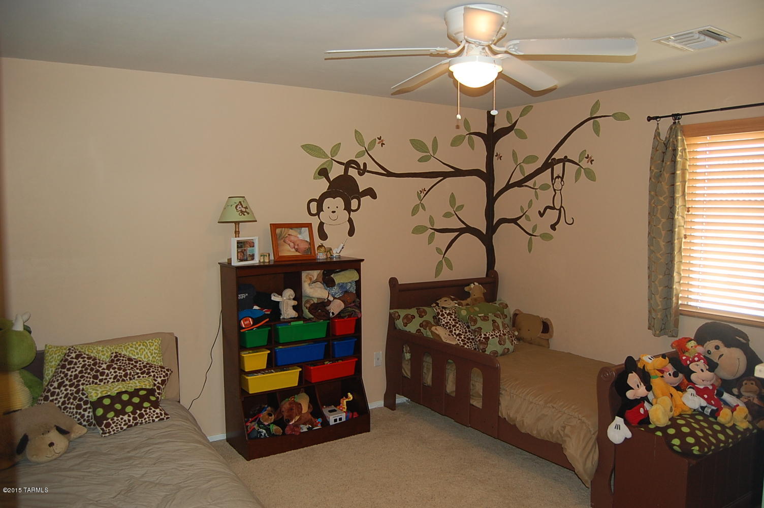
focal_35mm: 27
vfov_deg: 47.8
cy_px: 254
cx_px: 382
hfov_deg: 67.4
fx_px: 572
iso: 400
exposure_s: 1/60
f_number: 3.5
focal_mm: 18
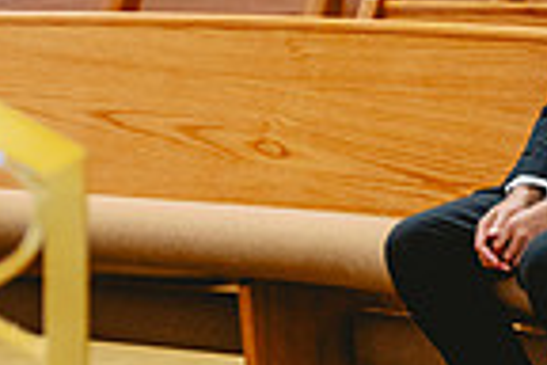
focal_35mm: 402
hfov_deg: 5.1
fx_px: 6108
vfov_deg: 3.4
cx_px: 900
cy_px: 291
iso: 2500
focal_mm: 100
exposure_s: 1/320
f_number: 2.8
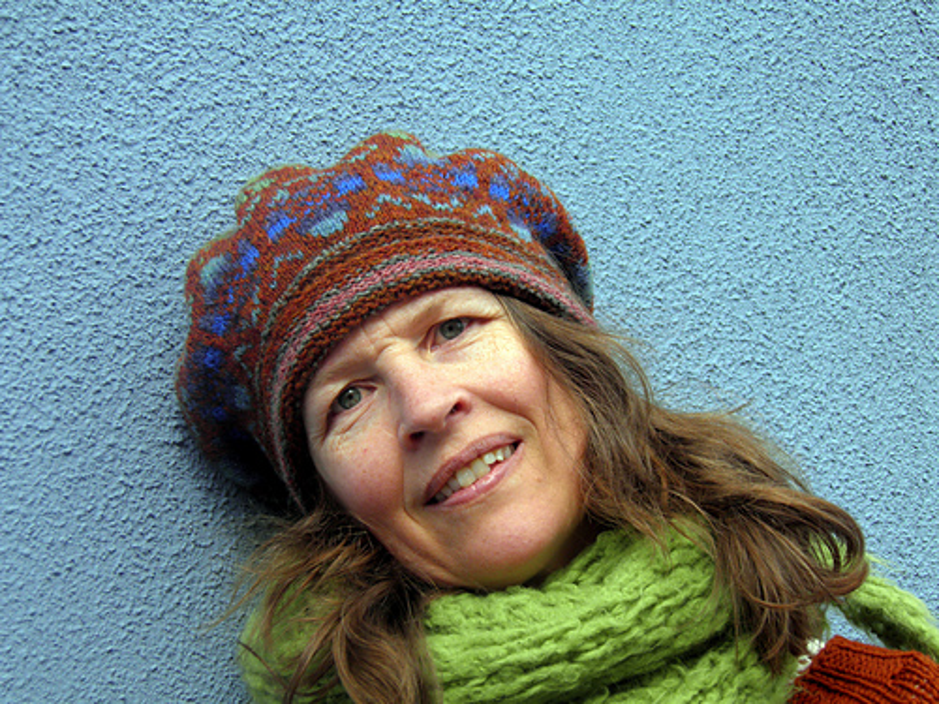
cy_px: 352
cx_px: 470
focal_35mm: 112
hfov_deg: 17.6
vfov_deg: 13.2
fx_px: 3038
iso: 50
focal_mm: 20.2
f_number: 4
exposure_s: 1/320
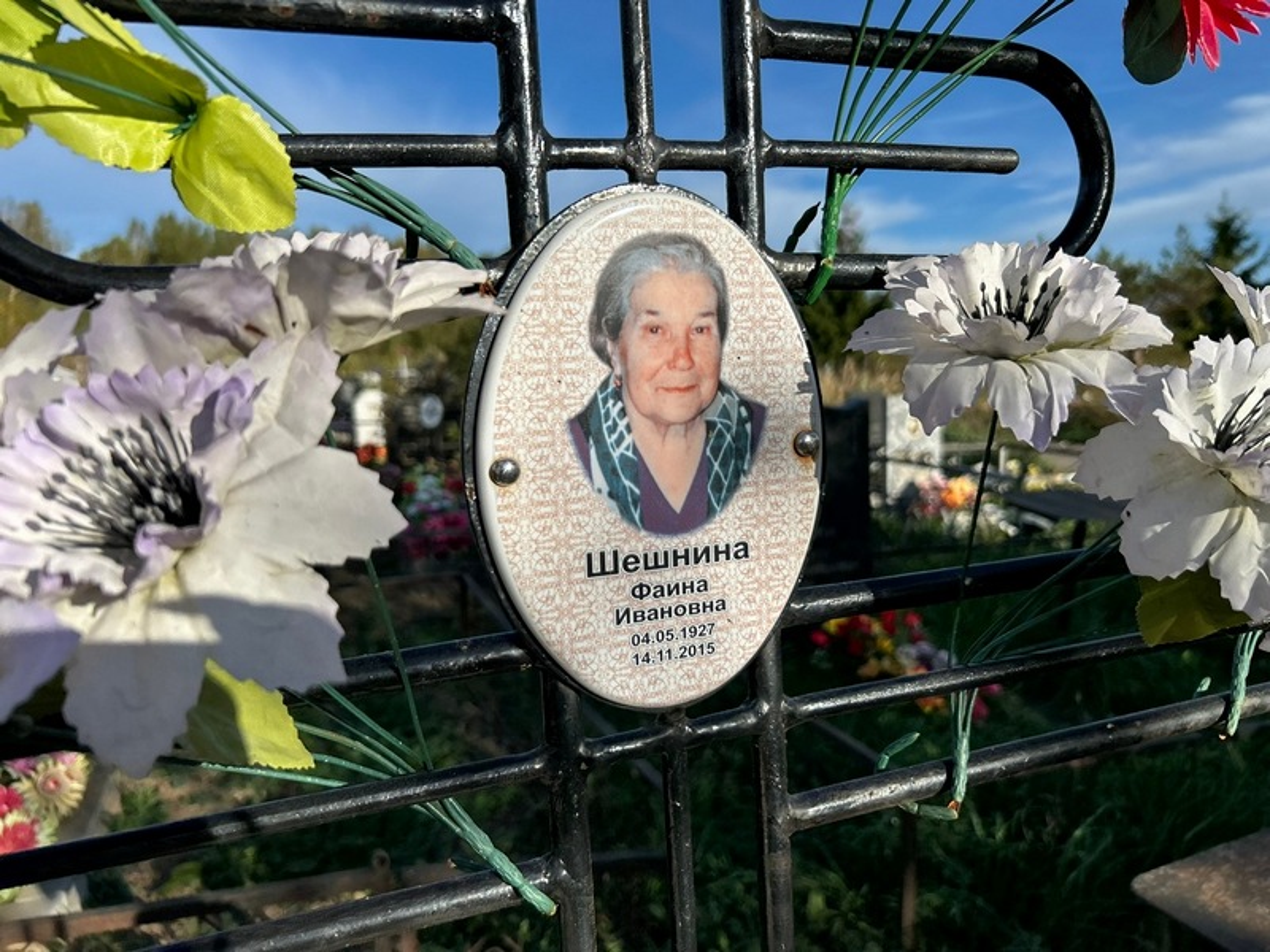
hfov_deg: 67.3
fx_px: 954
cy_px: 476
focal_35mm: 26
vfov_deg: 53.1
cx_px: 635
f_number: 1.5
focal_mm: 5.7
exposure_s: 1/4630
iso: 50
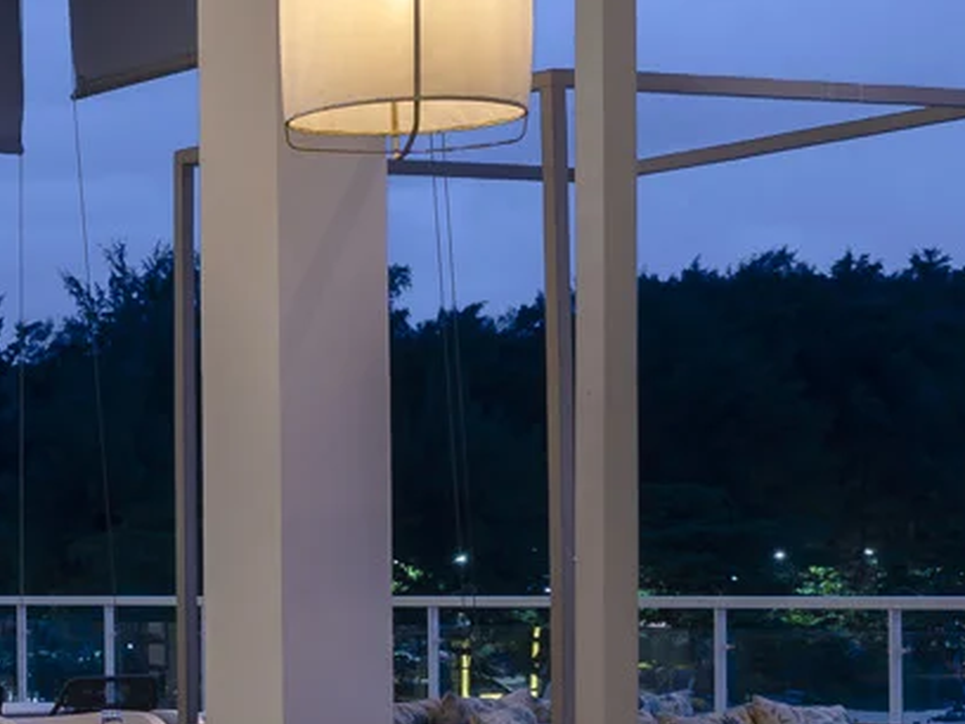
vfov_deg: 14.0
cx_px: -532
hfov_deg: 16.8
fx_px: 2924
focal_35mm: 105
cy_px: 622
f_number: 11
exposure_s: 6
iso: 50
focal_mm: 23.2
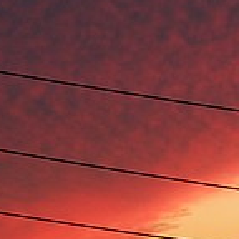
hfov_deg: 4.5
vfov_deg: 4.5
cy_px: 178
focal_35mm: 387
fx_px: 3023
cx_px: 139
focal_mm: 23.5
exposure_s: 1/40
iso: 100
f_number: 2.7
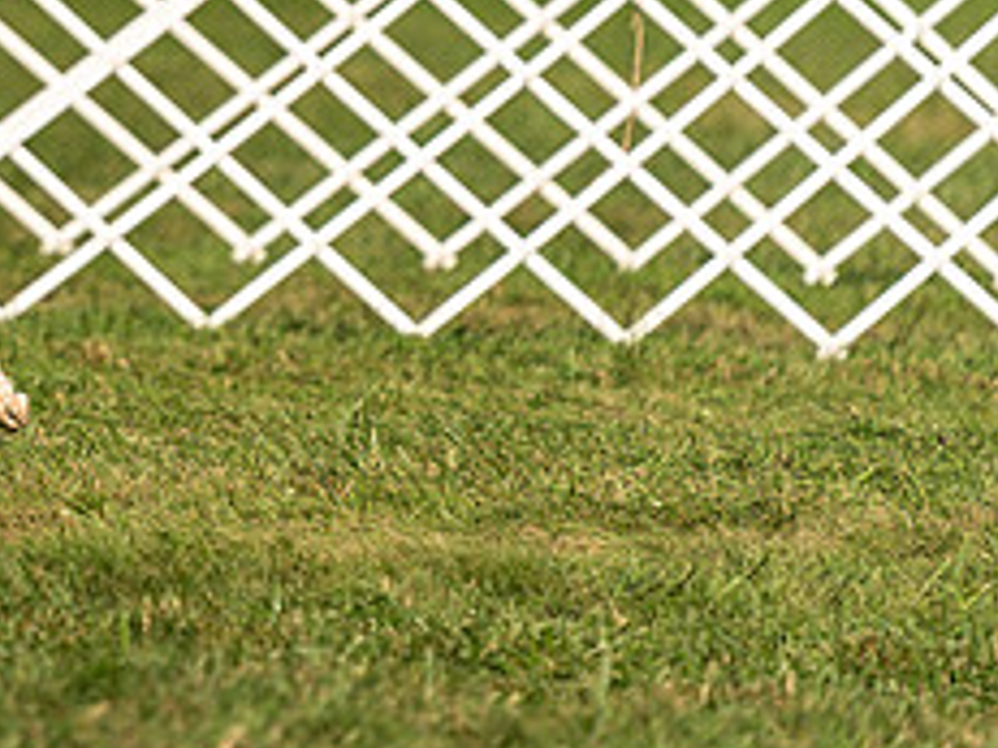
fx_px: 16194
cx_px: -205
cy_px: -190
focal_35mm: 562
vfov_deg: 2.6
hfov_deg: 3.5
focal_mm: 200
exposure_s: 1/2500
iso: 100
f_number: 3.2
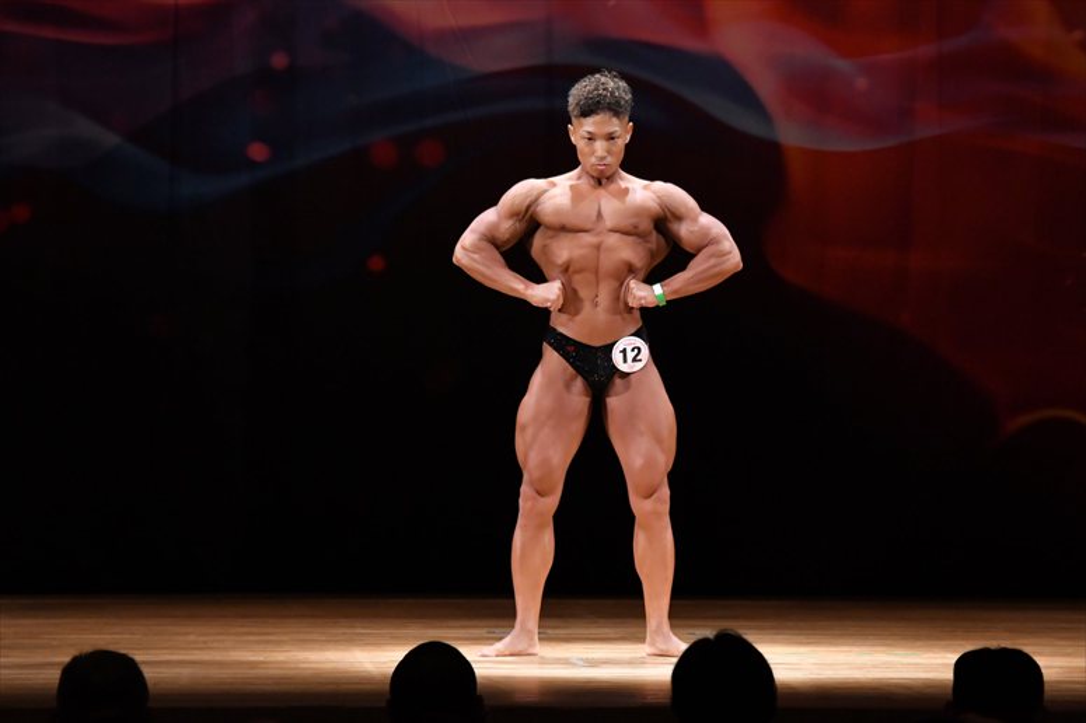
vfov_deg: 5.7
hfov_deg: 8.6
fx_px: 7237
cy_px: 362
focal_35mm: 240
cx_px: 543
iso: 4000
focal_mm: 160
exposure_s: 1/400
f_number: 5.6
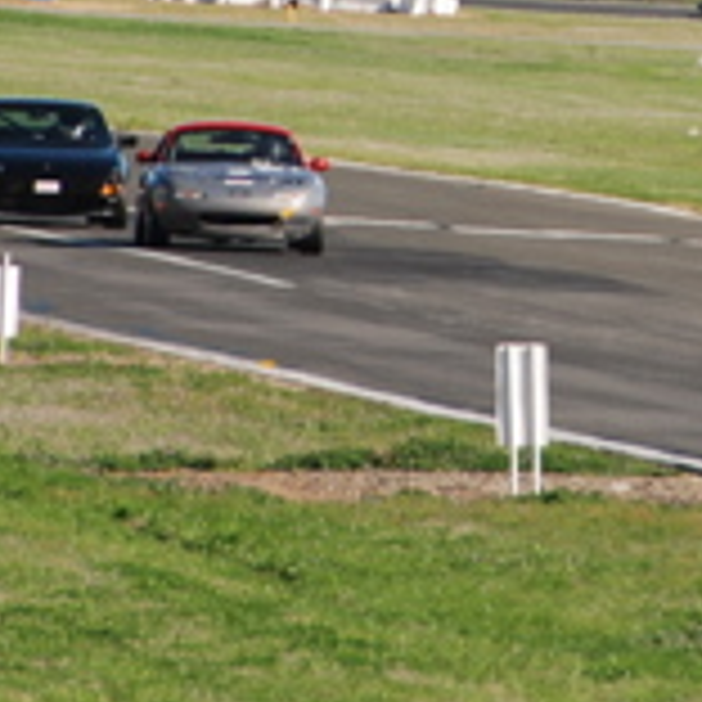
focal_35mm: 1046
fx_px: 23999
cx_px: 713
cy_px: -130
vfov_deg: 1.7
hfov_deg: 1.7
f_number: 5.6
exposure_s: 1/800
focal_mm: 200
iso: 200
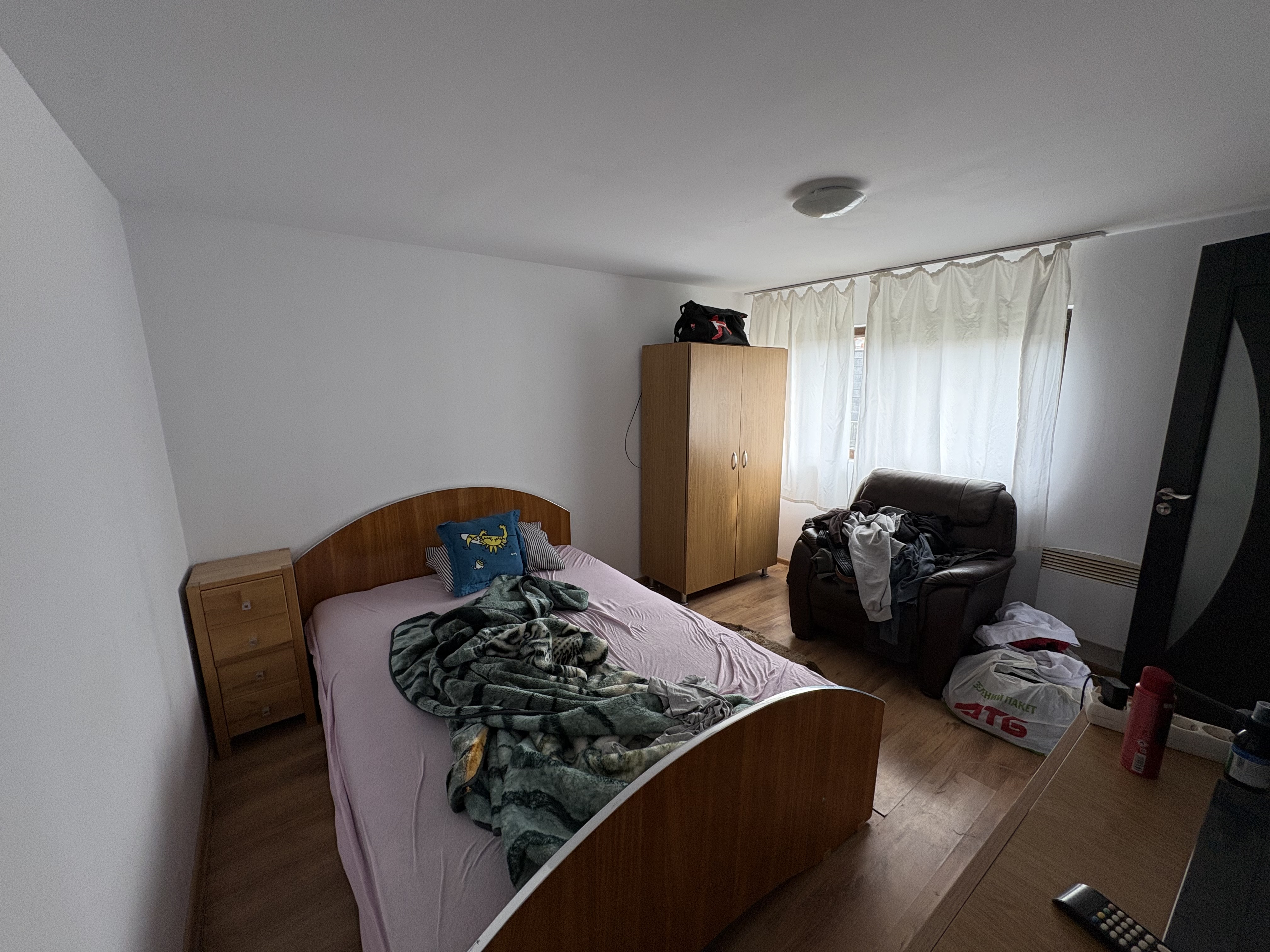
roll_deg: +0.7
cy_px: 476
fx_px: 514
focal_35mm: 14
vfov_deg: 85.7
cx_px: 635
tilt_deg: -10.9
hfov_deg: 102.1
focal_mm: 2.22
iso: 125
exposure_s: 1/103
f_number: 2.2
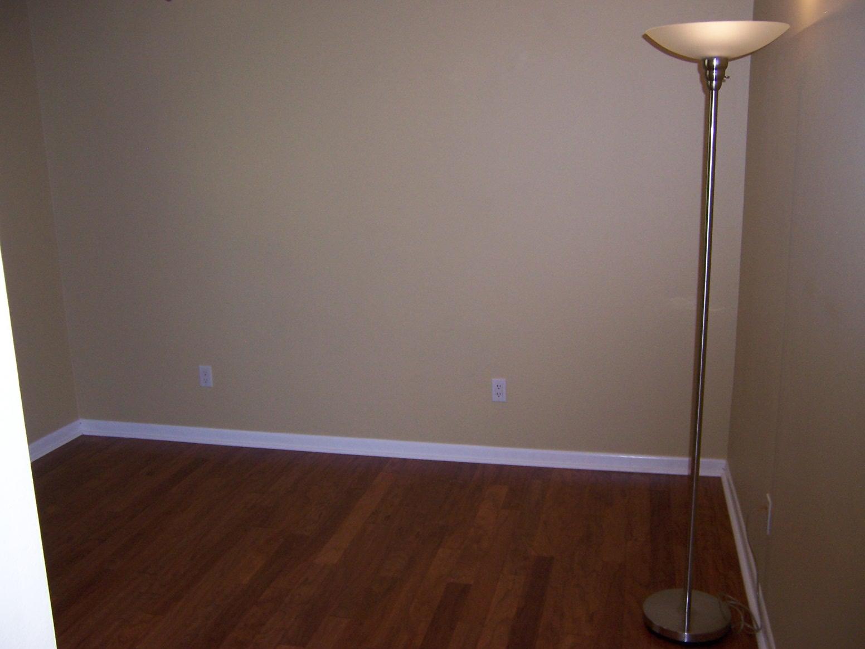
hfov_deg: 55.4
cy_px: 324
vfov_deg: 42.9
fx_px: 825
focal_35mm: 33
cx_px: 432
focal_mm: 5.5
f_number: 2.8
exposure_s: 1/60
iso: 140
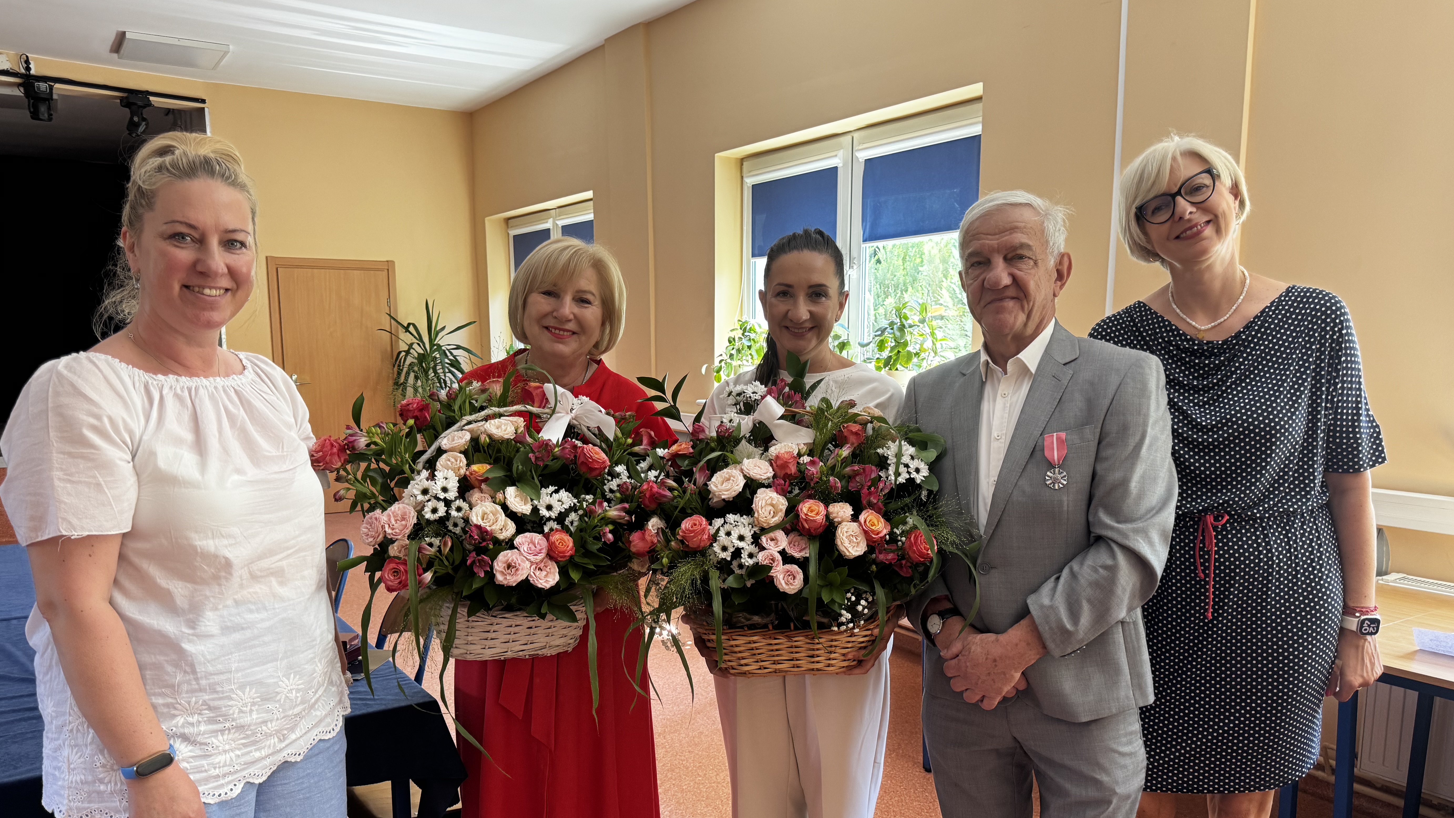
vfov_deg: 42.6
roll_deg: +0.1
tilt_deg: -9.2
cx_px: 738
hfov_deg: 69.9
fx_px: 1041
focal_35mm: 27
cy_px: 499
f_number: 1.78
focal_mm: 6.76
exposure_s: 1/115
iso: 200
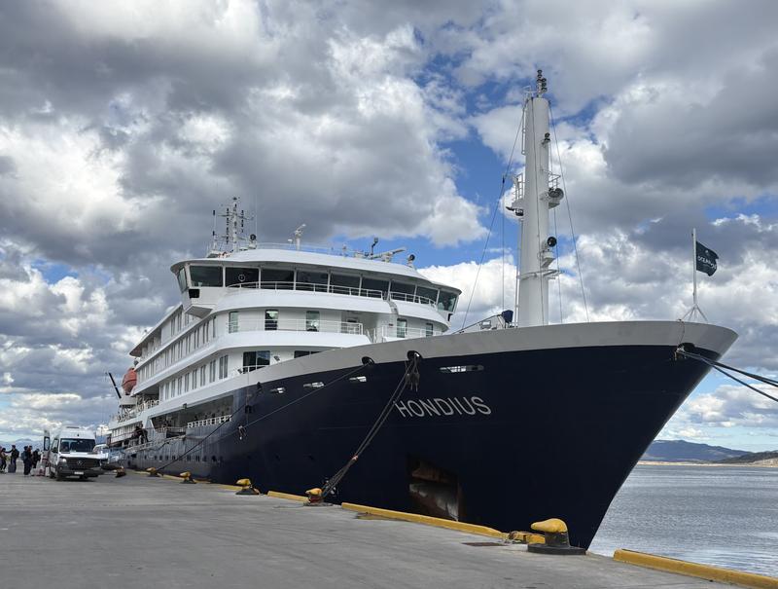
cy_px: 294
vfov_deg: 53.3
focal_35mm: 26
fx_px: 586
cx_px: 389
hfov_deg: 67.1
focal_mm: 5.96
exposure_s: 1/4608
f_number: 1.6
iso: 50
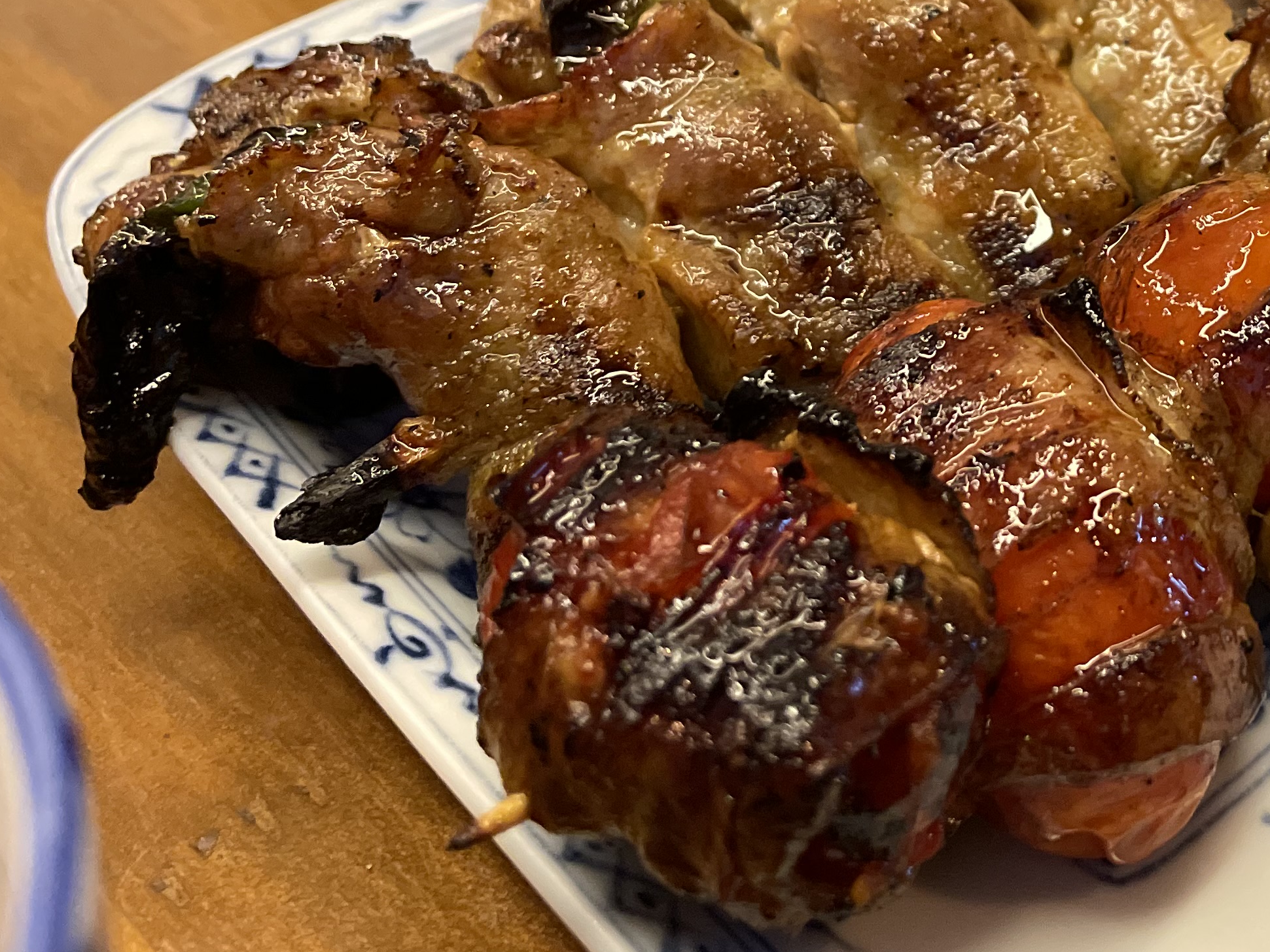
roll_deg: +1.0
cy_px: 54
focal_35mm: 54
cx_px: 1156
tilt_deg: -33.9
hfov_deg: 33.6
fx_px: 1981
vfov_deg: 26.0
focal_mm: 4.2
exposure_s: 1/40
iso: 500
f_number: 1.6
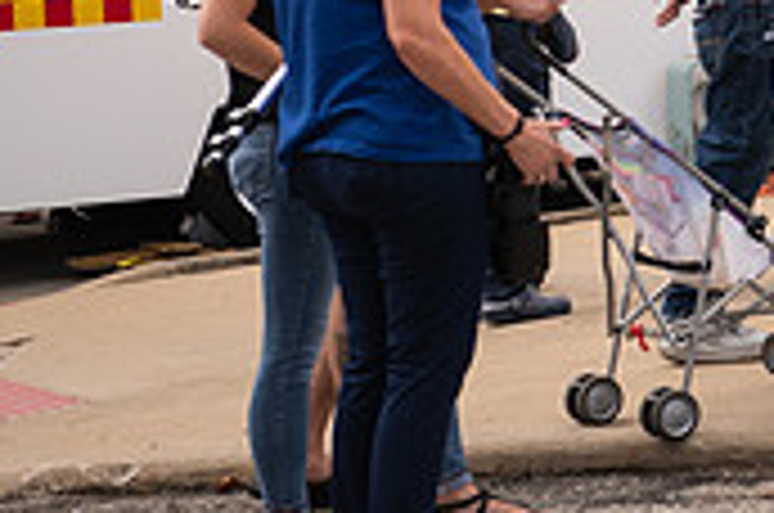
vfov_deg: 6.9
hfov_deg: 10.1
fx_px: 4206
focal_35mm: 196
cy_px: -146
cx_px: 1215
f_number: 5
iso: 200
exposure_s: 1/400
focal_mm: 58
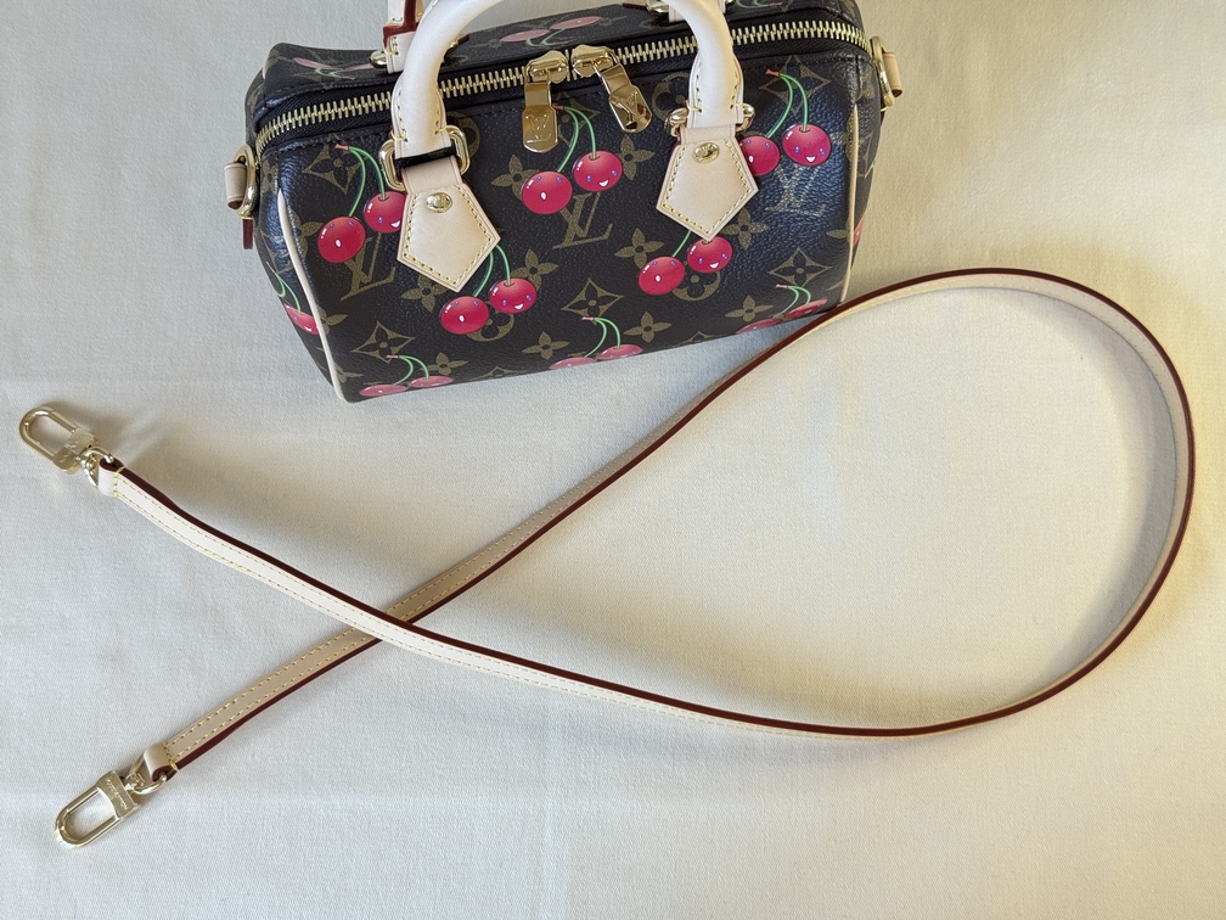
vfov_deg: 30.3
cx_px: 613
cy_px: 460
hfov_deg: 39.7
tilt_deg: -74.4
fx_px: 1700
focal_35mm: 48
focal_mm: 6.76
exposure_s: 1/50
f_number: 1.78
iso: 50
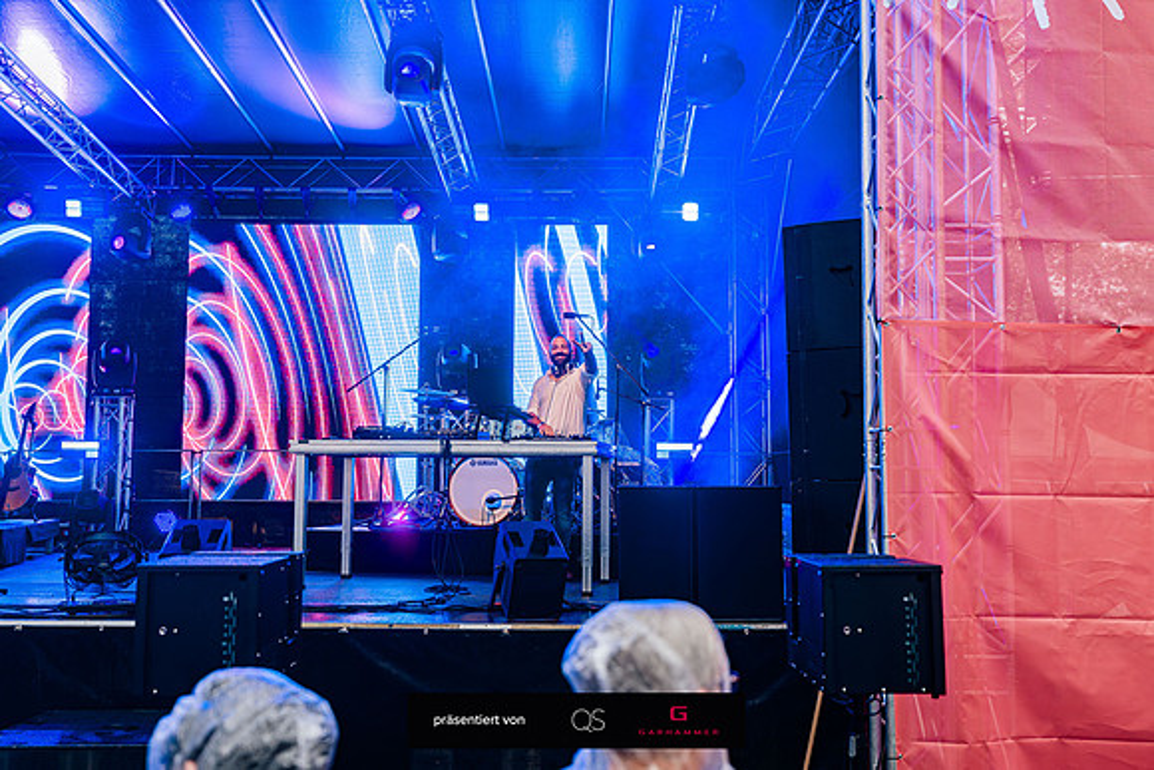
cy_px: 385
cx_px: 577
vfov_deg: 37.9
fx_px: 1122
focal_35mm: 35
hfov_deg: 54.4
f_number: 2.8
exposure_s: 1/160
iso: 250
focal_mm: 35
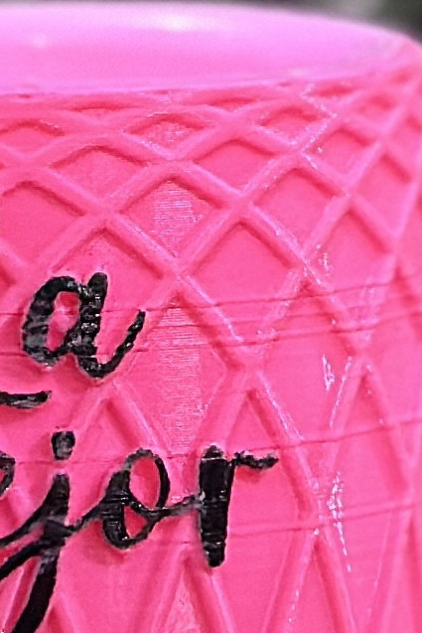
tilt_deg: +5.0
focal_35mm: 316
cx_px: -78
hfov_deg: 4.3
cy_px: -867
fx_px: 5553
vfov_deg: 6.2
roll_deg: -0.2
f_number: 1.78
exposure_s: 1/33
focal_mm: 6.86
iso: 400
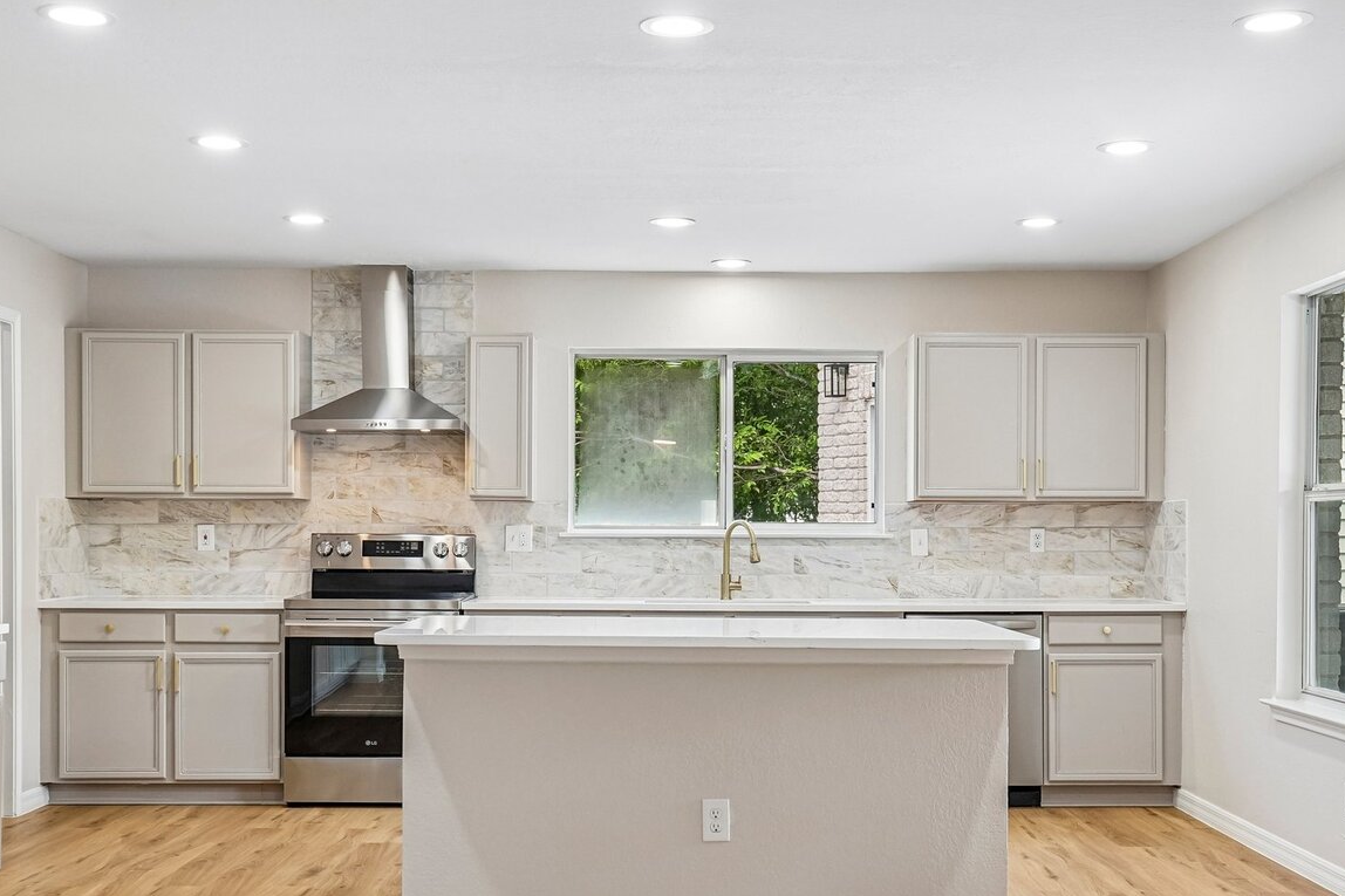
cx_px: 678
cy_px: 556
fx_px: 1793
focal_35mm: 48
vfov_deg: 28.0
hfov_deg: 41.1
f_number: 8
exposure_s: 1/30
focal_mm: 34
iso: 400
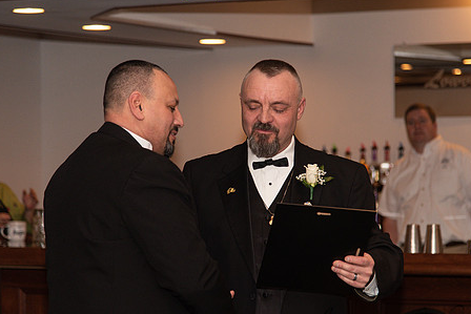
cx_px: 266
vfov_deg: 10.1
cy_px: 164
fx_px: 1780
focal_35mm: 136
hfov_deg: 15.1
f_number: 4
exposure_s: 1/200
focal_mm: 105
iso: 800
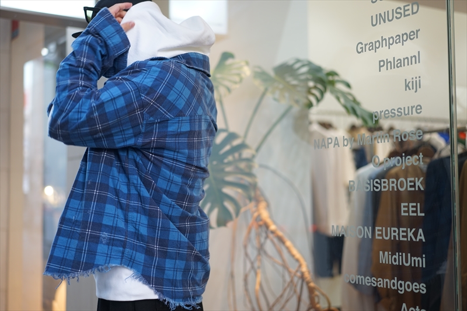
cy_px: 156
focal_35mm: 55
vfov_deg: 24.6
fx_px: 713
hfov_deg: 36.3
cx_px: 234
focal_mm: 55
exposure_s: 1/60
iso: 160
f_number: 1.8
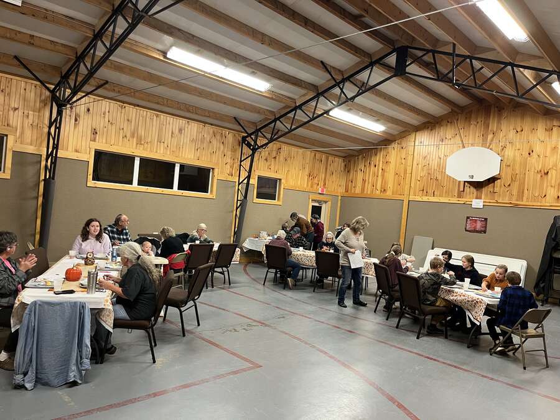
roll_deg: -5.0
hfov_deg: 67.3
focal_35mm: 26
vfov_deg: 53.1
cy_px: 210
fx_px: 421
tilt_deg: -1.4
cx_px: 280
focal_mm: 5.1
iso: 250
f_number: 1.6
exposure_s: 1/60
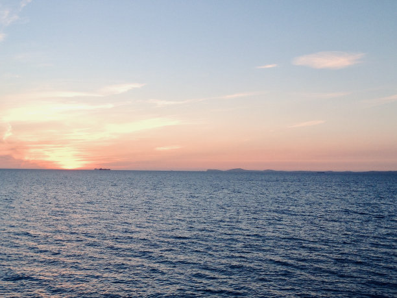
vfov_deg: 42.9
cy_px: 149
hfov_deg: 55.4
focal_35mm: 33
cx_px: 198
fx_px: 378
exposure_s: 1/134
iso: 50
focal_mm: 4.12
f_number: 2.4
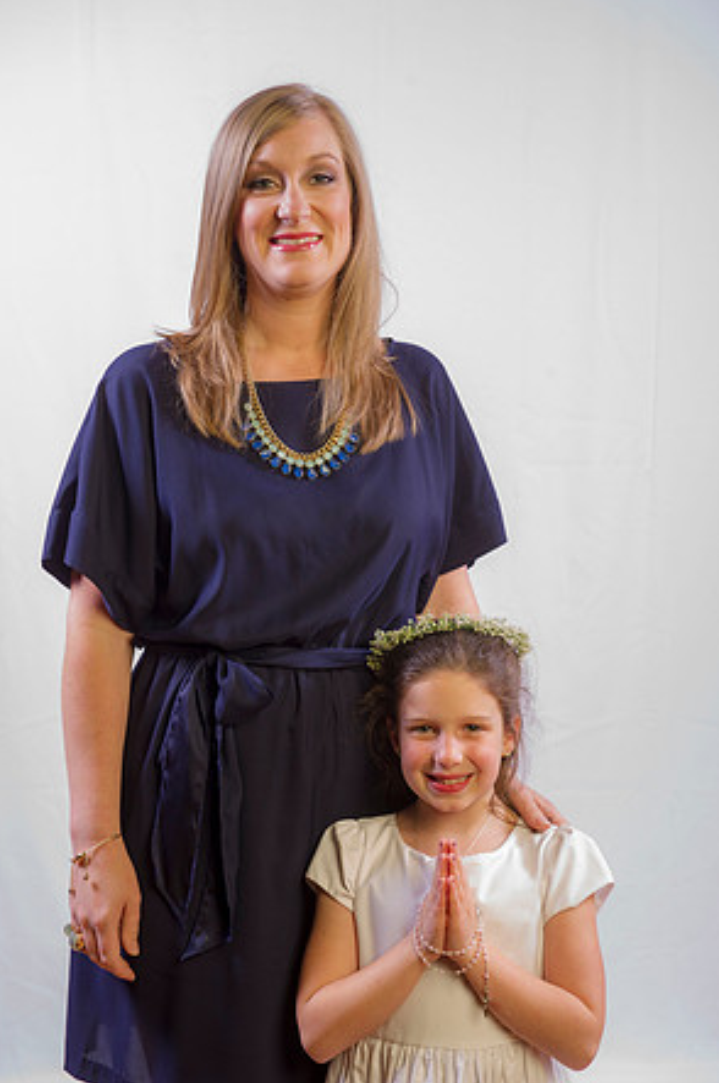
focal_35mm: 63
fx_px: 1893
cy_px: 538
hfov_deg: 21.5
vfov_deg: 31.9
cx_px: 358
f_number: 6.3
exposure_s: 1/160
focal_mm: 62
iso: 100
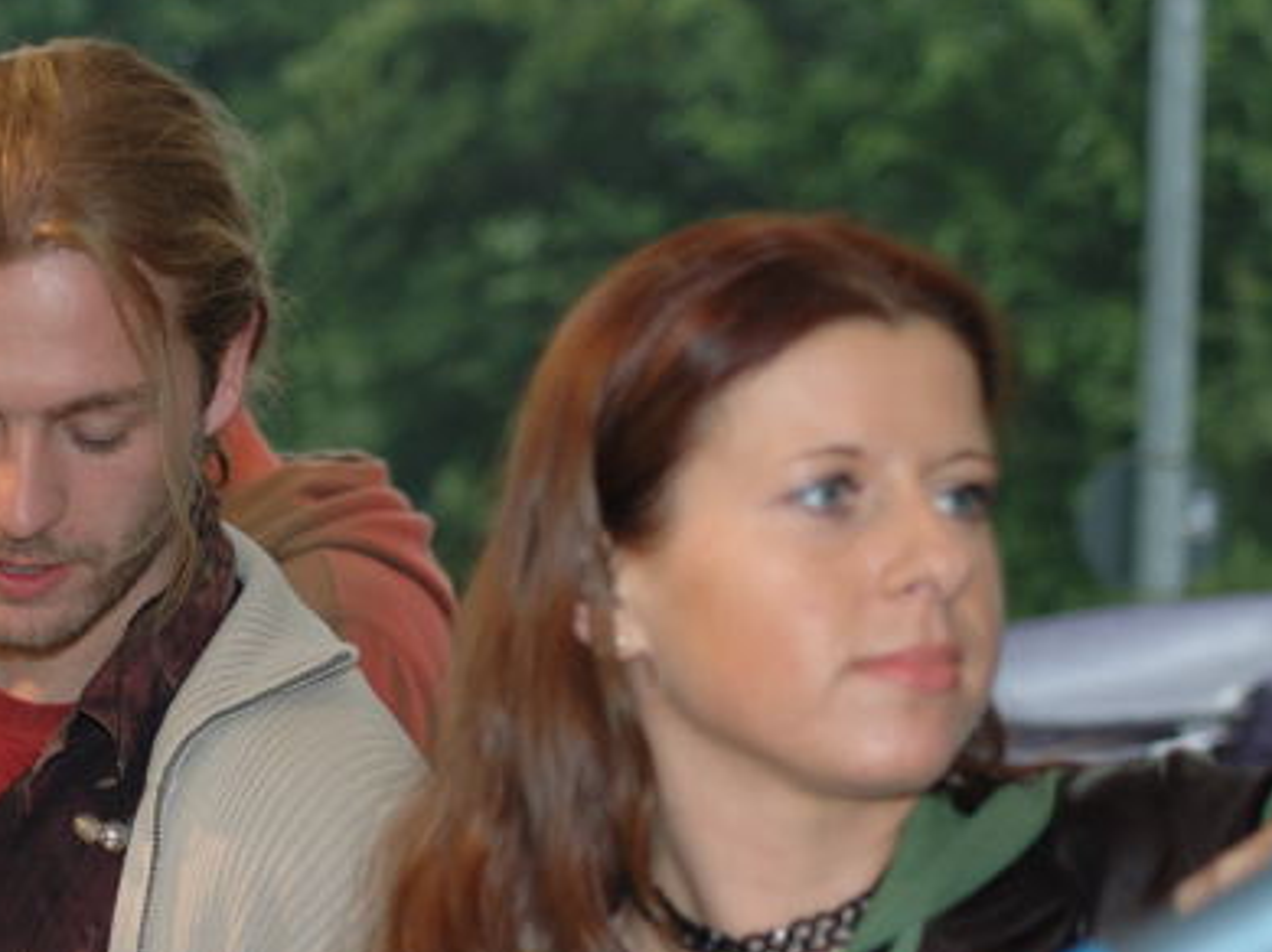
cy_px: 517
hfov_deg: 13.5
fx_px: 5362
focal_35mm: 146
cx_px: 431
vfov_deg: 10.2
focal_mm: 70
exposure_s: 1/60
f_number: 4.8
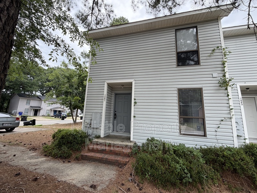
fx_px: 104
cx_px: 128
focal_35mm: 14
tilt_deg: +9.5
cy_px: 96
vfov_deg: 85.7
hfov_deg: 102.1
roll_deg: -2.3
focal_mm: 2.22
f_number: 2.2
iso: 50
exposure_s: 1/376
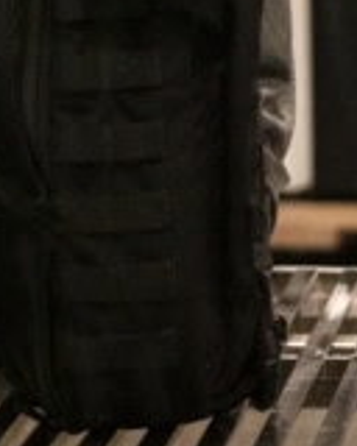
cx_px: -39
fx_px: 7898
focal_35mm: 598
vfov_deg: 3.2
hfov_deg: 2.6
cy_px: -212
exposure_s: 1/80
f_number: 4
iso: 16000
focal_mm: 142
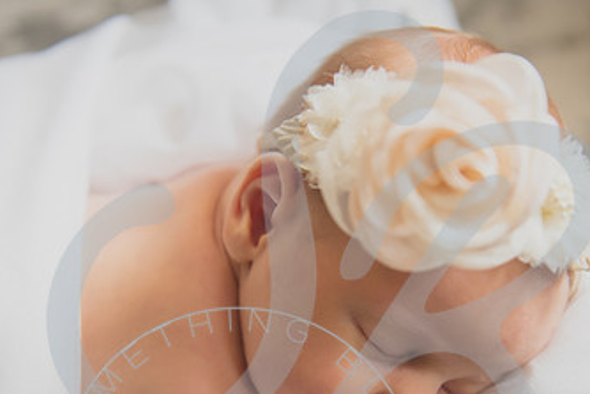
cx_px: 327
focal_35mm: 66
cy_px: 340
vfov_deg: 20.3
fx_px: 1082
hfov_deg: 30.5
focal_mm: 38
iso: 1000
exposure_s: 1/125
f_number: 2.8
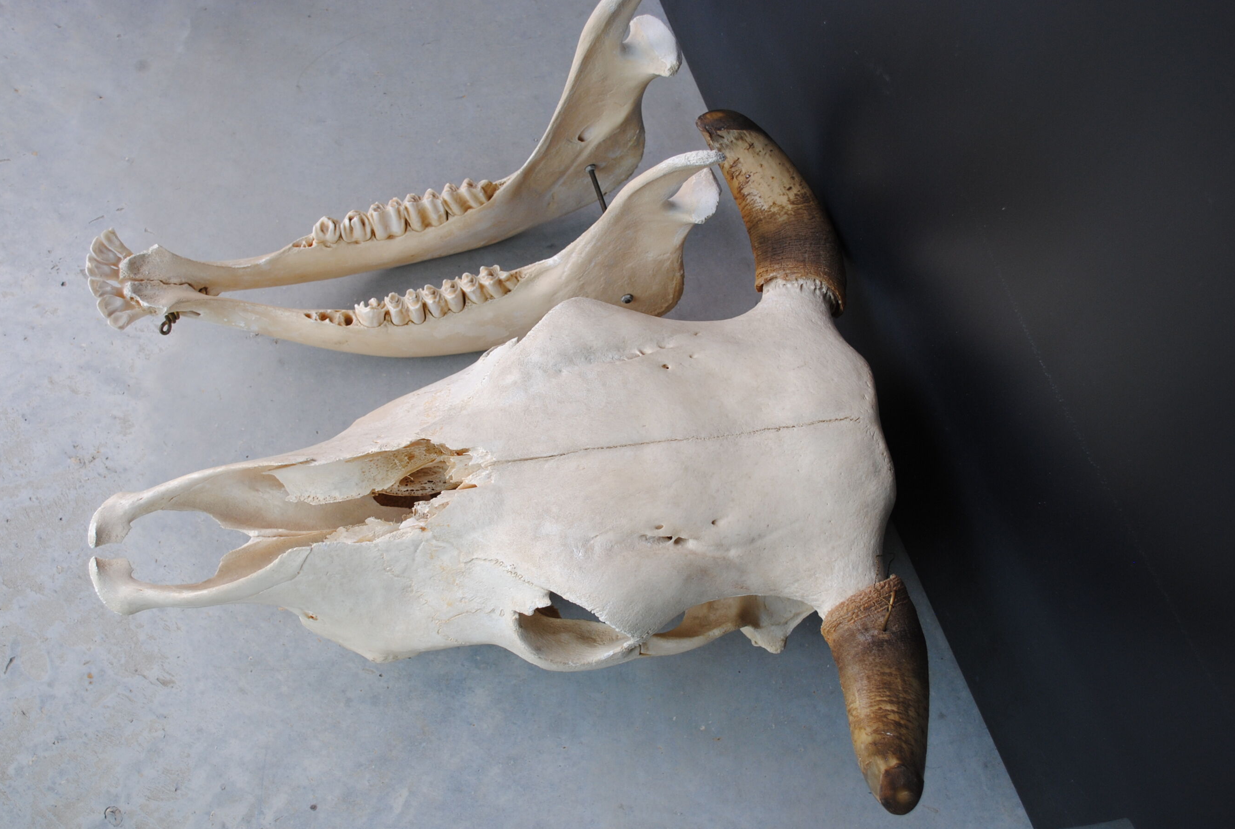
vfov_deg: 34.4
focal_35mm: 39
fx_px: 1341
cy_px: 429
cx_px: 568
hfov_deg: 49.4
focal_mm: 24
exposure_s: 1/80
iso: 200
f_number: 4.5
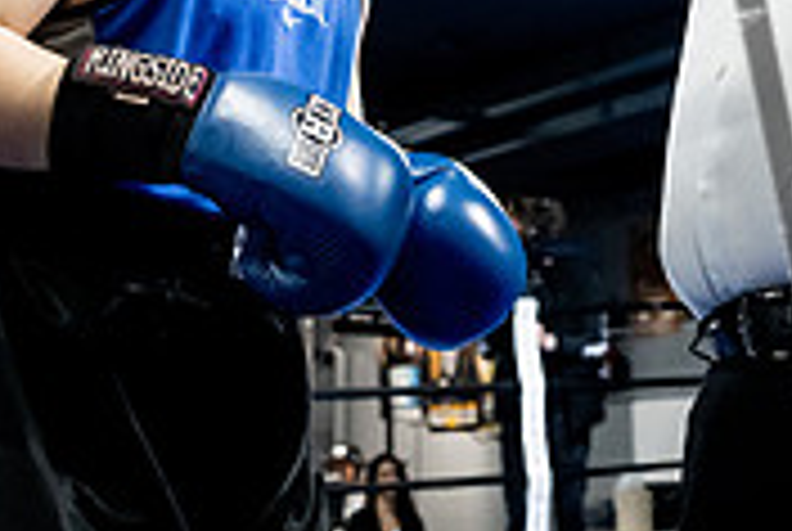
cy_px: -124
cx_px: 716
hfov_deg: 24.9
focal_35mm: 79
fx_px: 1741
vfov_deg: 16.5
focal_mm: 24
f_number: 2.8
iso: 8000
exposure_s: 1/1000
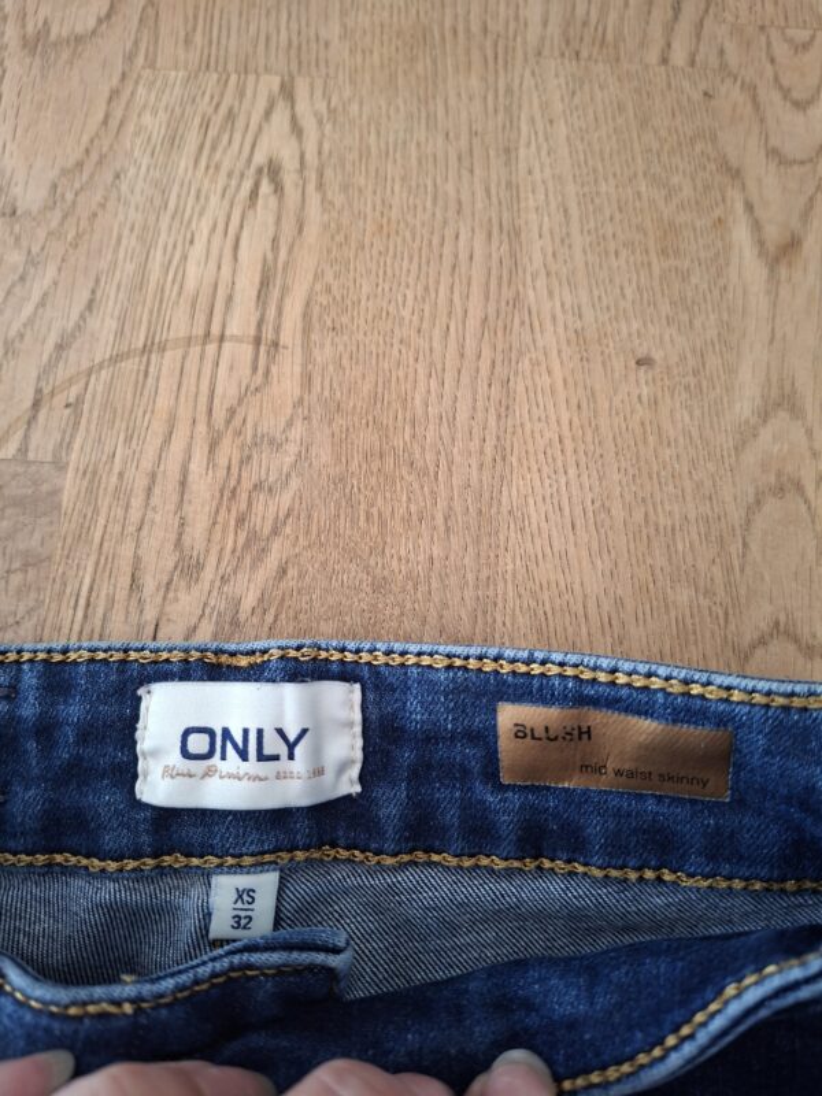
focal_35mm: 23
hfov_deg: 58.9
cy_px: 548
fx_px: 728
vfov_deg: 73.9
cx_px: 411
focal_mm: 5.54
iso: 400
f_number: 1.8
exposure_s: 1/30
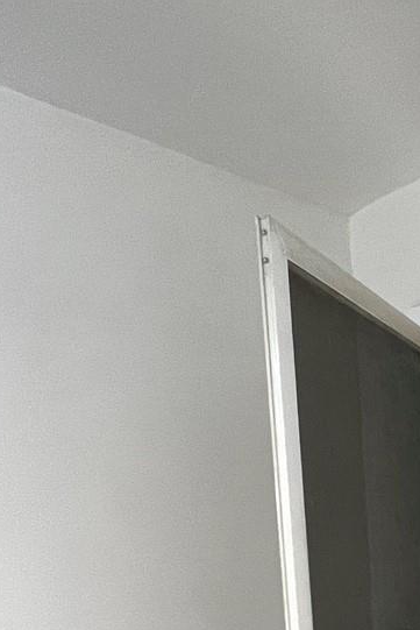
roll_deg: +1.3
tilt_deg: -8.3
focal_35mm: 40
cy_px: 642
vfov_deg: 41.6
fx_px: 699
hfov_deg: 27.8
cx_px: 543
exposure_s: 1/60
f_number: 1.8
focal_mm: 1.57
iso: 160
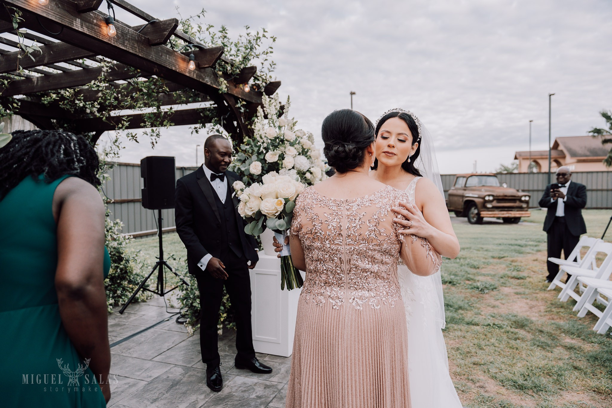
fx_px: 408
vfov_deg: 53.1
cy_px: 204
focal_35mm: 24
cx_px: 306
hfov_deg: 73.7
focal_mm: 24
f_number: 2.8
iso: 250
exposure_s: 1/320
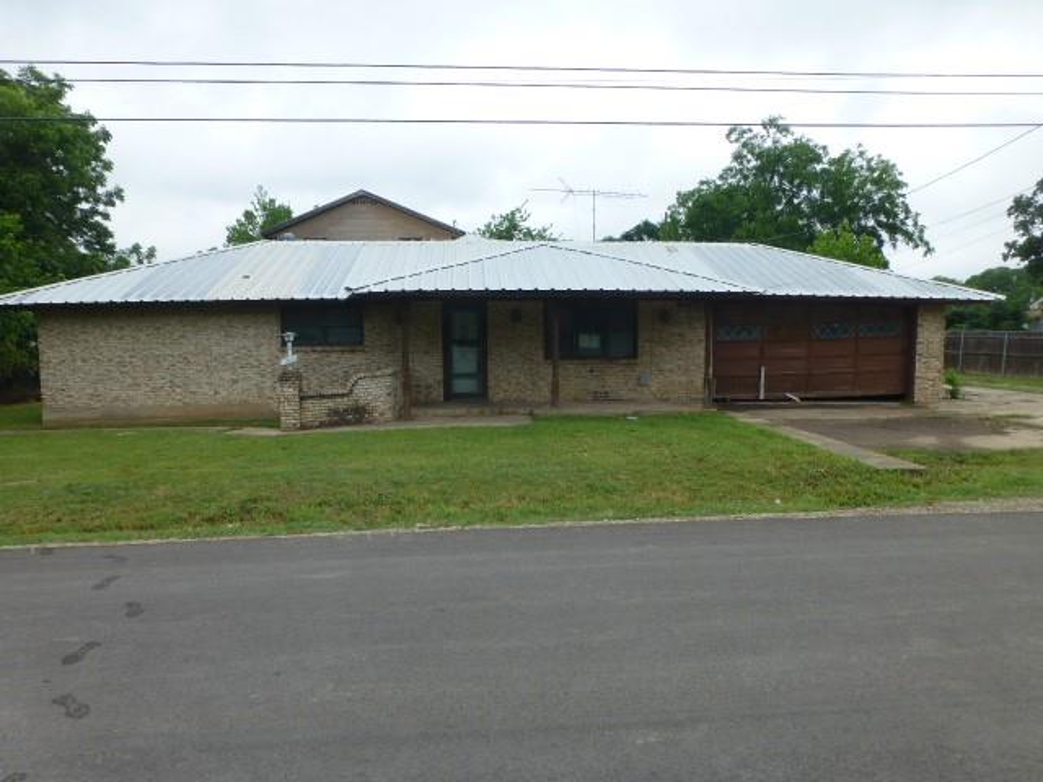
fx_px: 723
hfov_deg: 71.6
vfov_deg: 56.8
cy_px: 391
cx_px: 522
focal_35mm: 24
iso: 100
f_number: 4
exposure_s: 1/500
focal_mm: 4.3
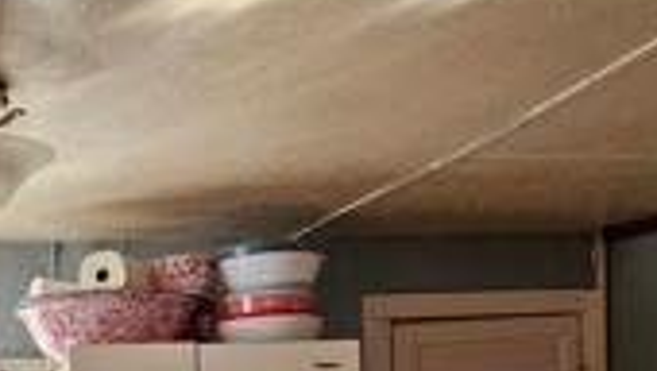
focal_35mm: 59
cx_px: 81
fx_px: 1029
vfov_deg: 18.6
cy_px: 522
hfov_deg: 33.7
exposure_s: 1/149
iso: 160
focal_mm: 5.4
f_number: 1.8
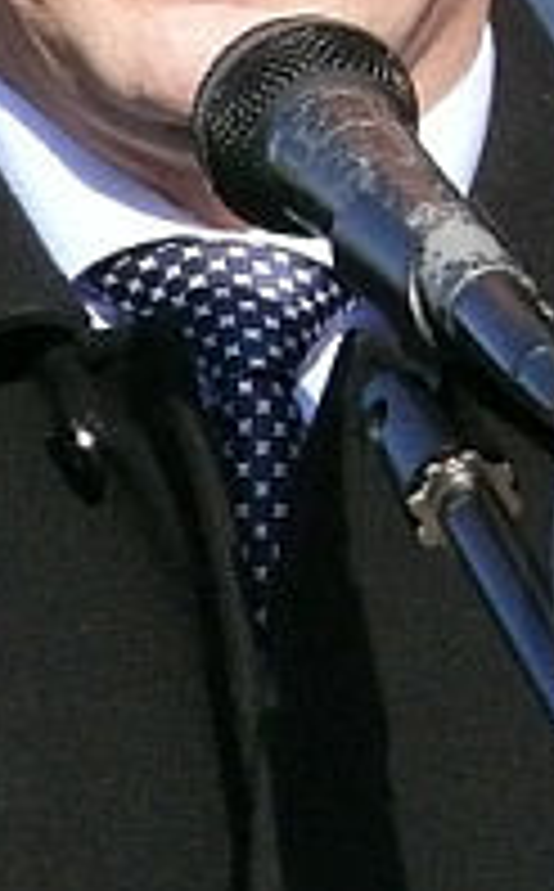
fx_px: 31542
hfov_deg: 1.0
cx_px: 266
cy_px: -117
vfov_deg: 1.6
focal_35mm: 1300
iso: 400
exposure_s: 1/500
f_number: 8
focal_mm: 63.9
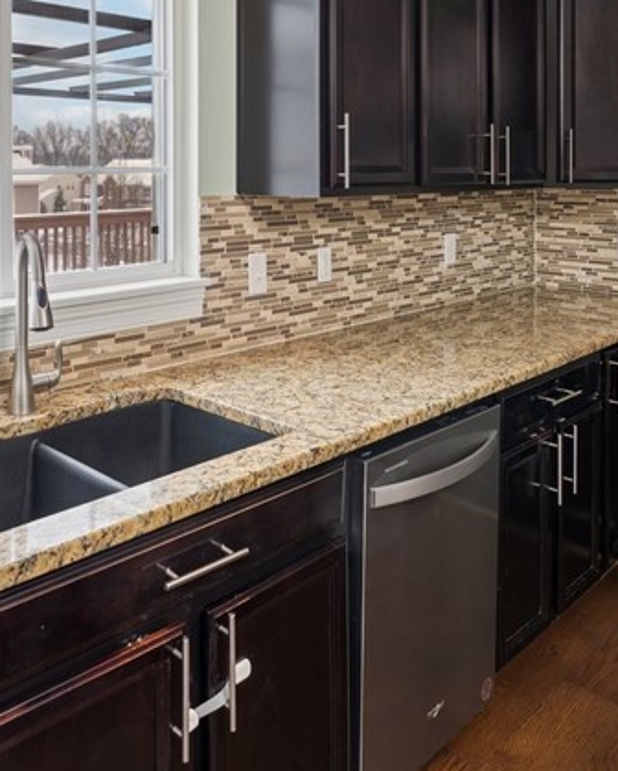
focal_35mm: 34
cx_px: 167
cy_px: 161
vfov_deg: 49.9
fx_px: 776
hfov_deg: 42.3
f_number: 5.6
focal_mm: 14
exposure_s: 1/25
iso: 250
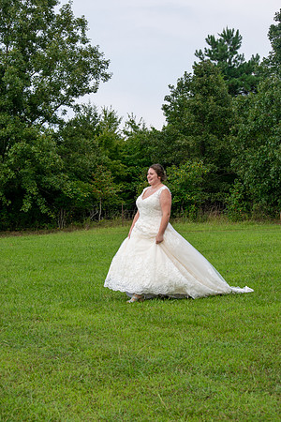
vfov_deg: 24.6
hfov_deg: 16.6
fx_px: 966
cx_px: 140
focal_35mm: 82
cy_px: 211
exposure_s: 1/200
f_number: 7.1
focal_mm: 55
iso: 100
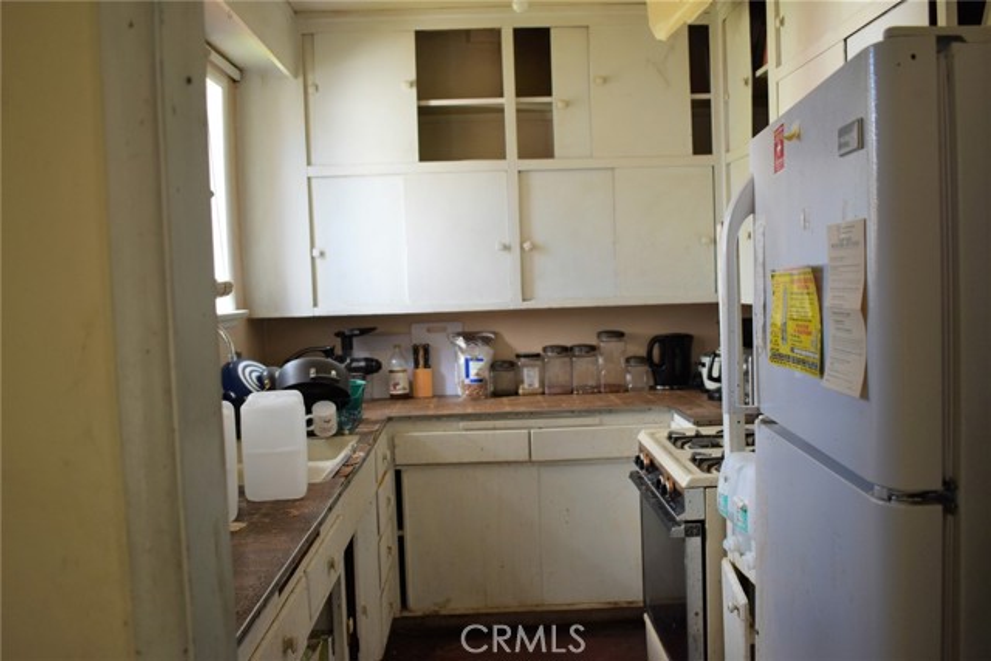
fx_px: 950
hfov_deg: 55.1
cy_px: 330
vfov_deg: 38.4
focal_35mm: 34
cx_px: 496
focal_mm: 23
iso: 400
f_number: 3.8
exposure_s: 1/60
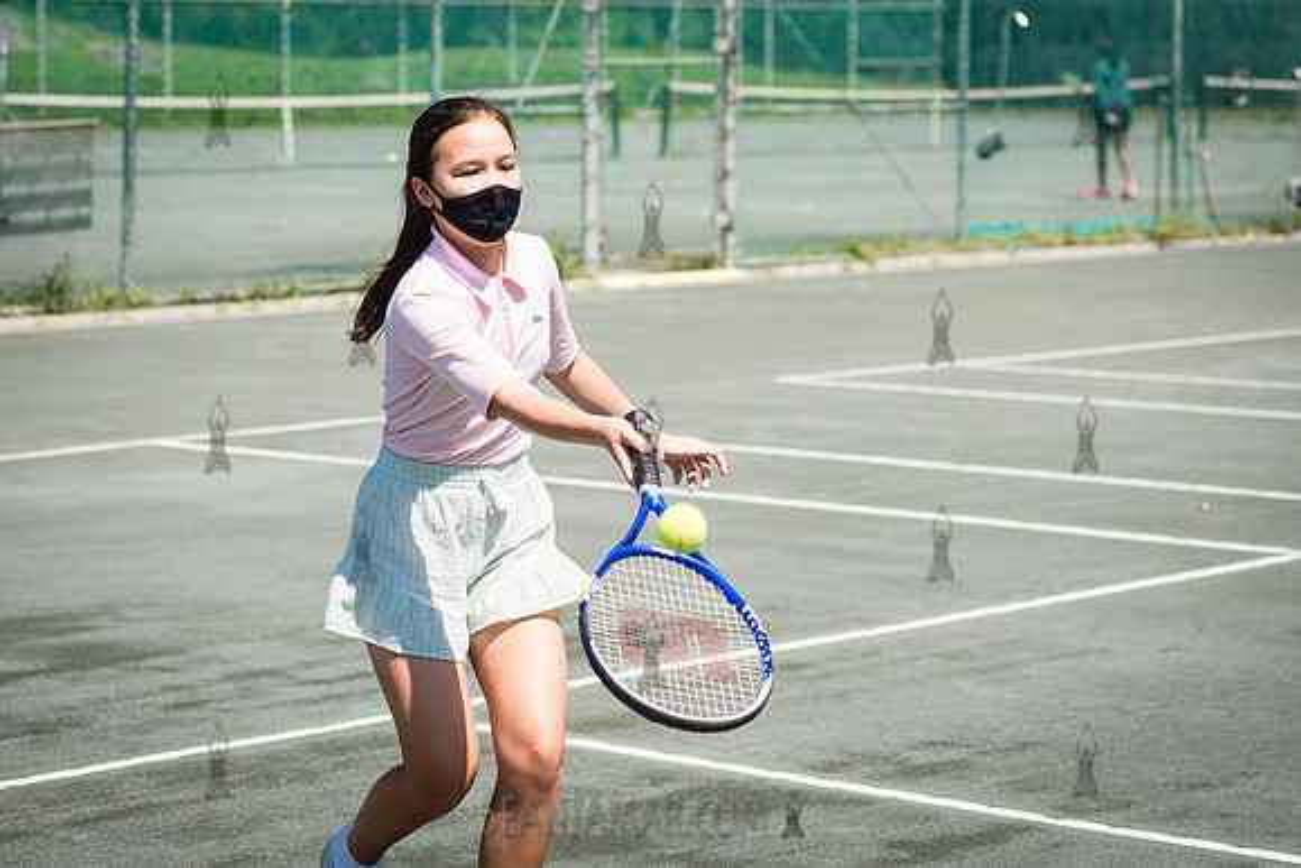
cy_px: 355
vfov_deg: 13.5
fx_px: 3671
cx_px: 511
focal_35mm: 102
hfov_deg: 20.1
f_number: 5
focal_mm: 80
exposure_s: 1/1000
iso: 125
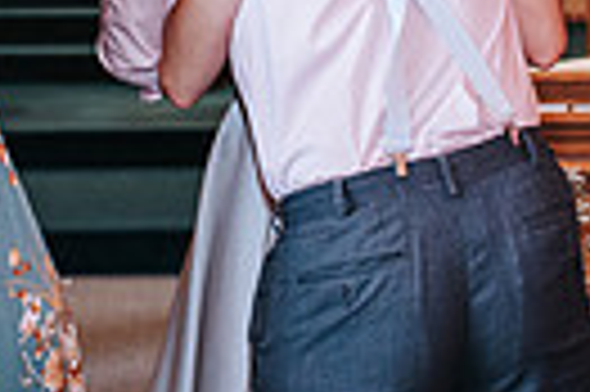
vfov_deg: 8.4
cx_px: 243
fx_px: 2635
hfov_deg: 12.8
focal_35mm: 161
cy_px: -83
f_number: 3.2
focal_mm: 35
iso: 800
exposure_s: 1/125
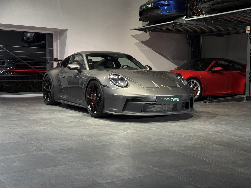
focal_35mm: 48
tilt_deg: -3.9
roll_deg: -1.1
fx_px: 348
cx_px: 126
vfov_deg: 30.3
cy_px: 94
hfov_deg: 39.7
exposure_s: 1/54
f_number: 1.78
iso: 125
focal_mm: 6.76
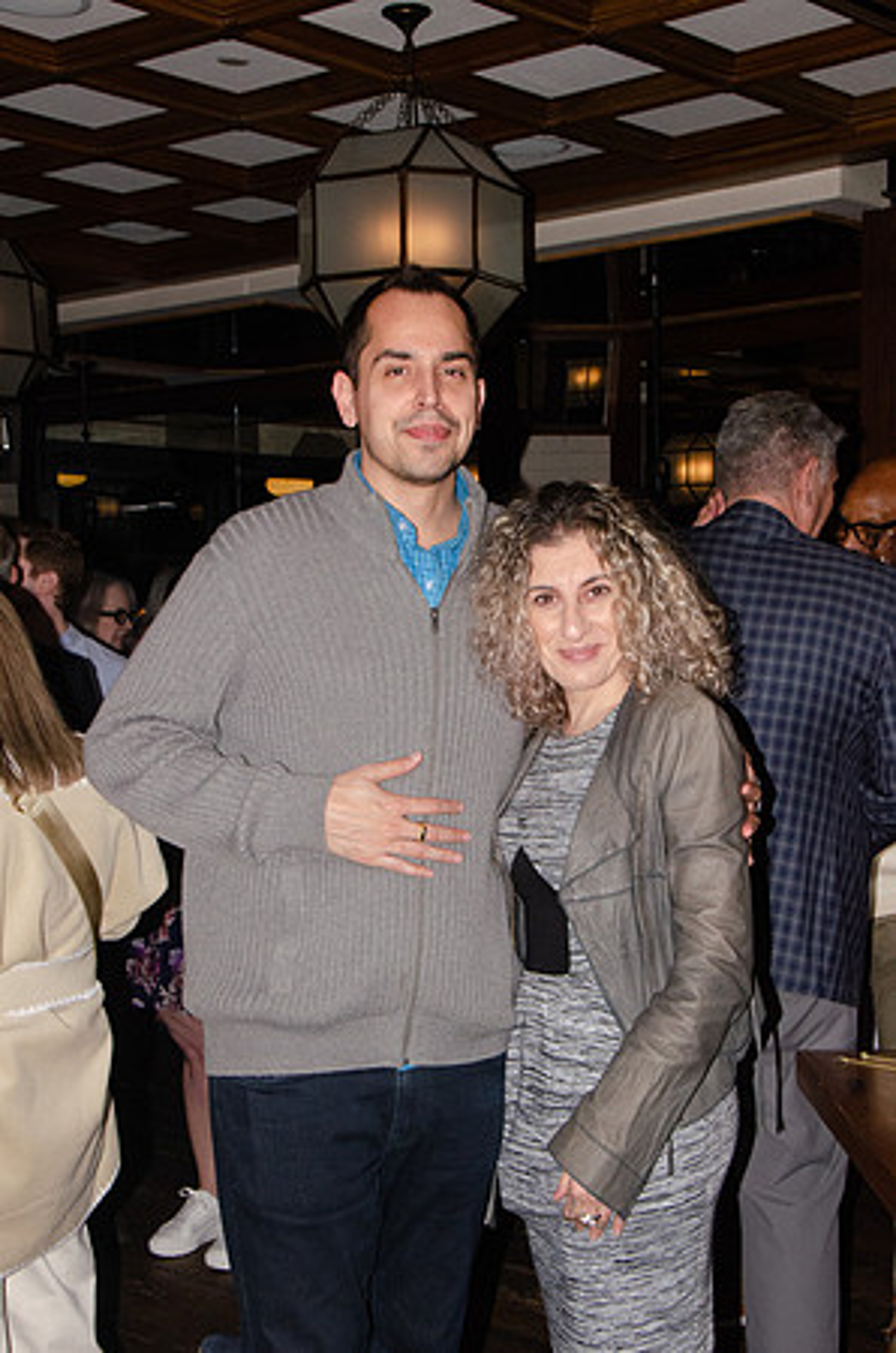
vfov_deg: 39.0
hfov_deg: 26.4
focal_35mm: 51
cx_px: 448
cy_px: 676
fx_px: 1913
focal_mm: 34
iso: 2500
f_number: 18
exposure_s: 1/160
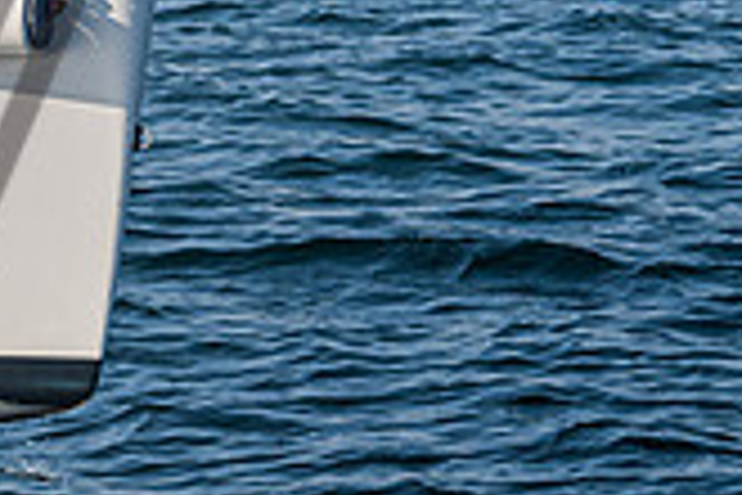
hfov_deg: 7.0
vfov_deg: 4.6
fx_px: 5997
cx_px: -233
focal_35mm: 291
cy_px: -565
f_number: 6.3
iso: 400
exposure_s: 1/1250
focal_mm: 64
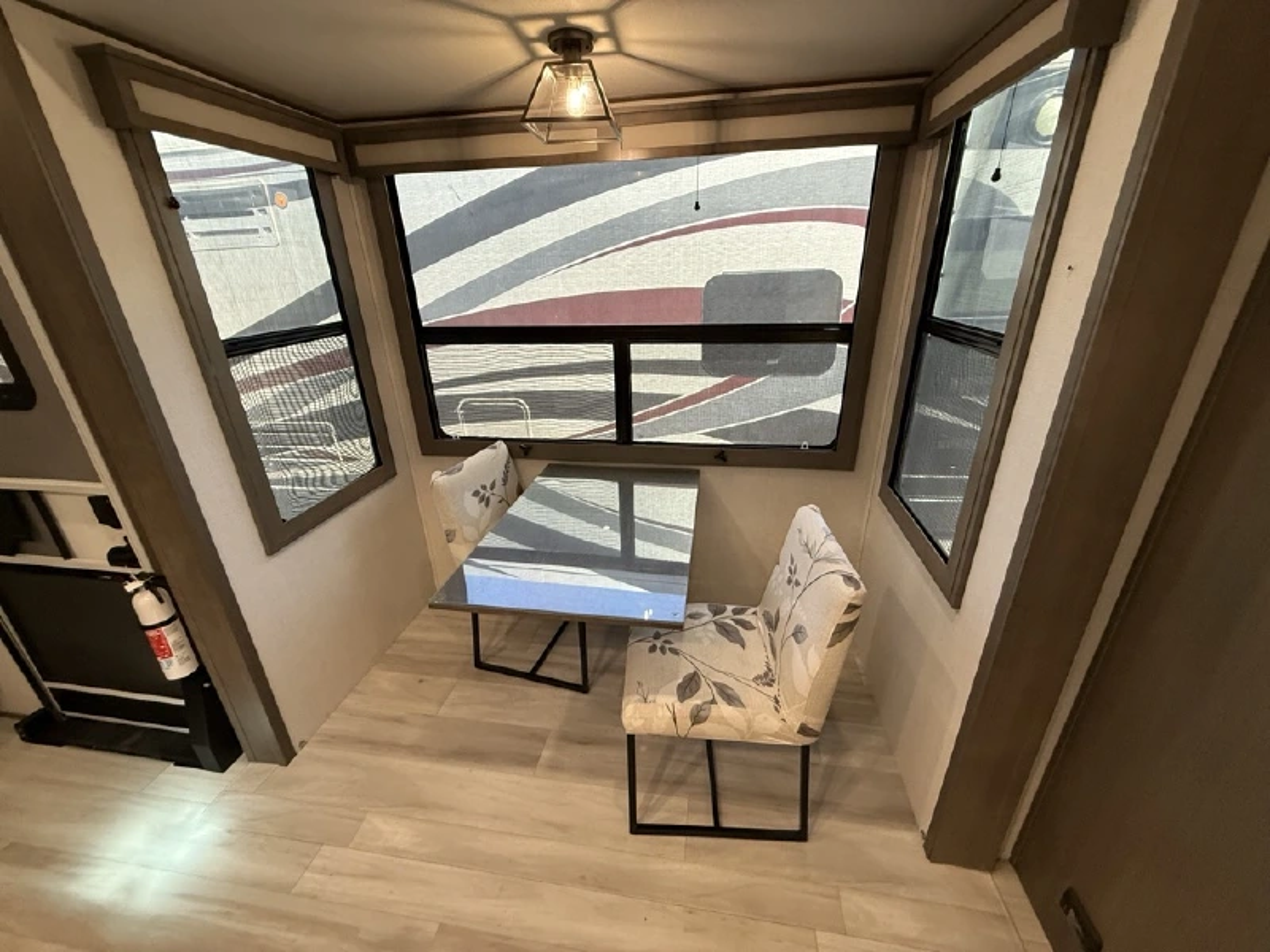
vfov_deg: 85.7
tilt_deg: -22.5
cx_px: 635
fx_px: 514
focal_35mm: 14
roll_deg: +0.9
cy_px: 476
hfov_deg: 102.1
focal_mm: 2.22
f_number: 2.2
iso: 320
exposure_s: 1/74
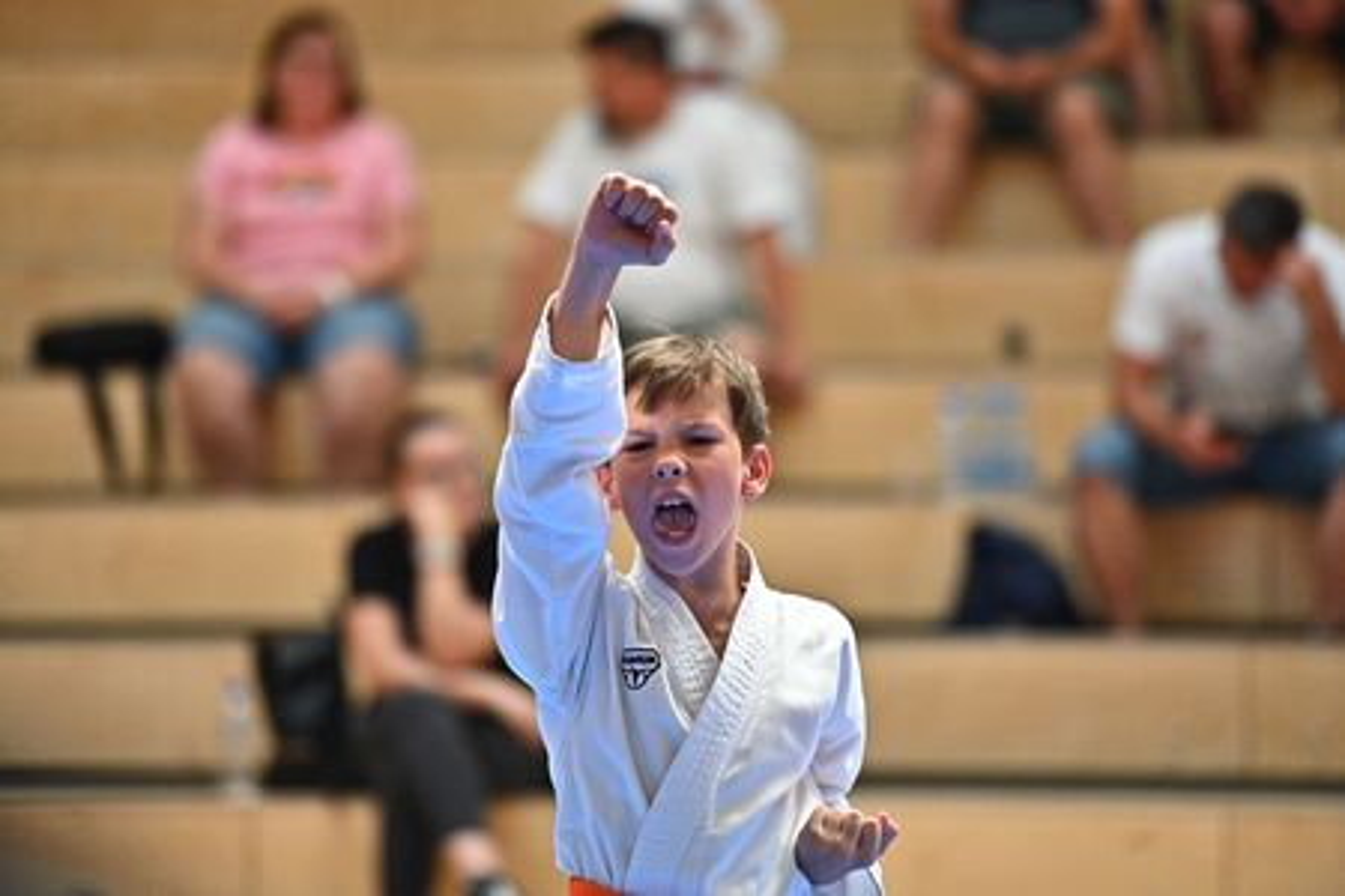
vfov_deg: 6.9
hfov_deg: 10.3
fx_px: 7472
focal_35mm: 200
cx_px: 672
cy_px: 448
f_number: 2.8
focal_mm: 200
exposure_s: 1/2500
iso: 2000
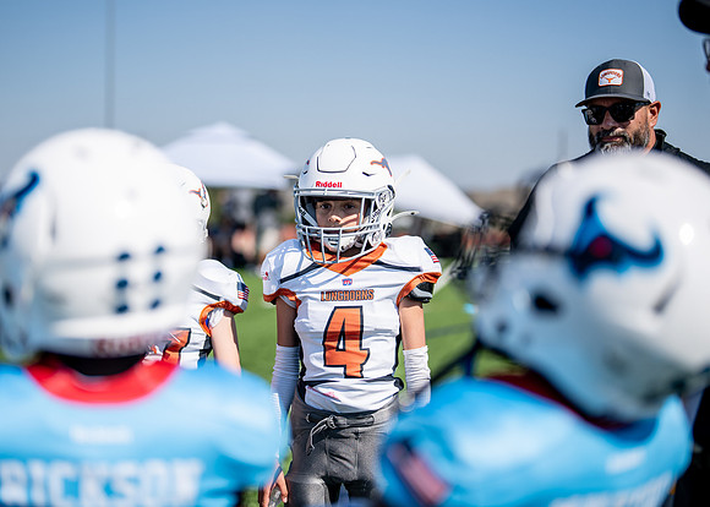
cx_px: 327
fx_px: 1183
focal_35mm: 59
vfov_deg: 24.2
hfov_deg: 33.4
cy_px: 227
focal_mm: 50
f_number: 1.2
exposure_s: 1/12800
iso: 100
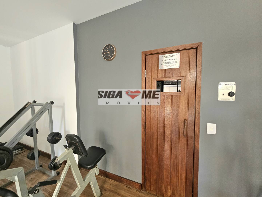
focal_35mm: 13
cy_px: 98
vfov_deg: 89.9
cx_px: 131
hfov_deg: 106.2
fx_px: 98
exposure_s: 1/40
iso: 320
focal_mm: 2.2
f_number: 2.2
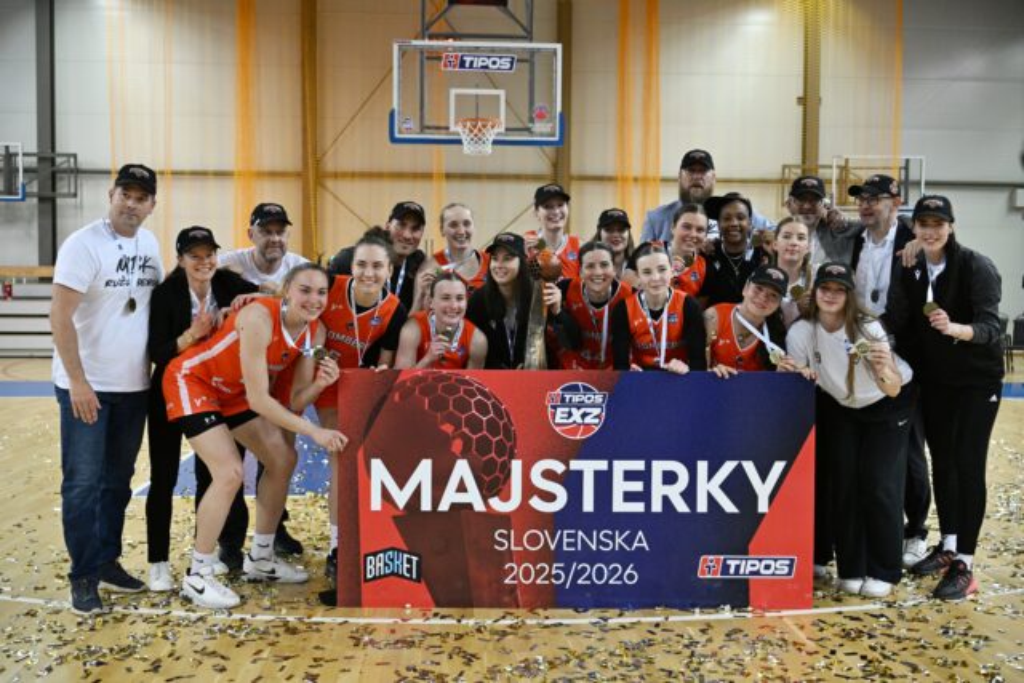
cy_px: 342
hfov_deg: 54.4
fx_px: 996
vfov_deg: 37.9
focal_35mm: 35
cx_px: 512
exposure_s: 1/800
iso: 3200
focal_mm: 35
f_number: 2.8
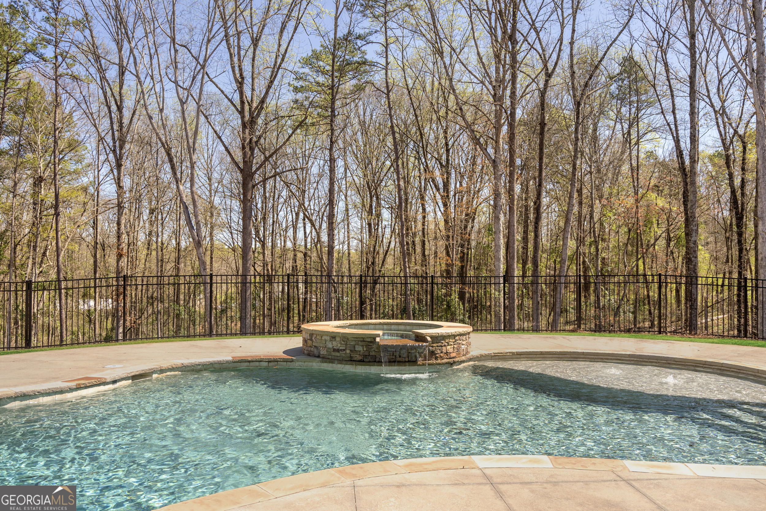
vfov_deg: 45.0
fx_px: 617
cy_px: 256
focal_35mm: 29
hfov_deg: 63.7
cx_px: 383
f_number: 8
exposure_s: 1/640
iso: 400
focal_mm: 29
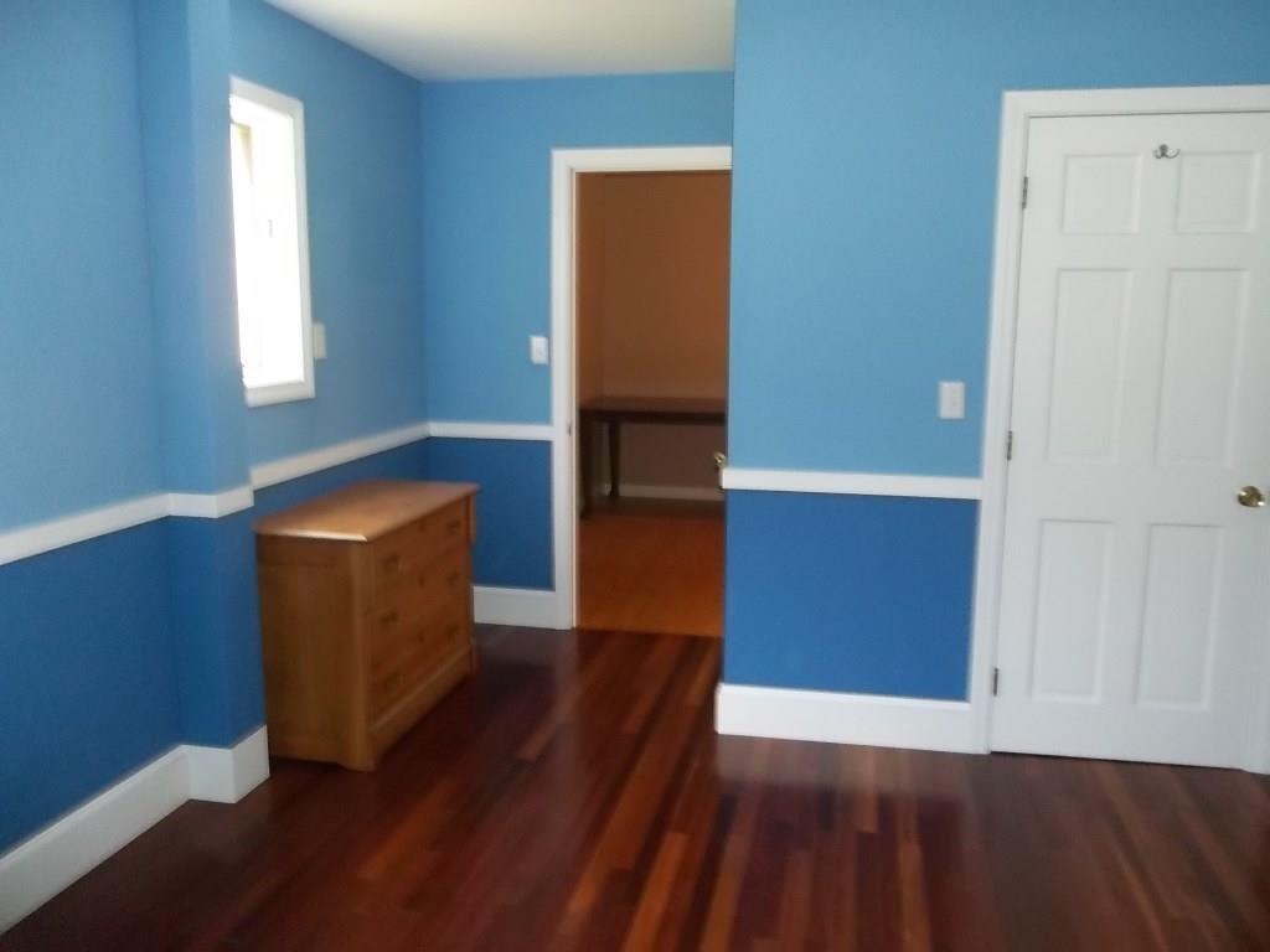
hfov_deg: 65.3
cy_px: 476
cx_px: 635
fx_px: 991
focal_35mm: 27
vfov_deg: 51.4
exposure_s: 1/30
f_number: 3.5
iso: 320
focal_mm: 4.9
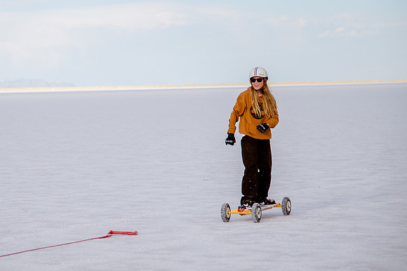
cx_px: 111
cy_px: 89
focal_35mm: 159
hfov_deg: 12.9
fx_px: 1793
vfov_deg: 8.6
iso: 200
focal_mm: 92
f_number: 4
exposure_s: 1/4000
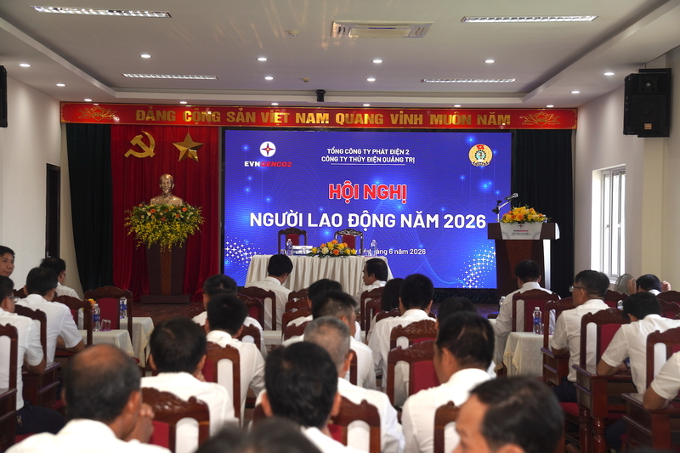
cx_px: 340
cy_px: 226
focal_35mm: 68
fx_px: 1275
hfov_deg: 29.9
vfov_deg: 20.2
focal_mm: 45
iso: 200
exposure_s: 1/80
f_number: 4
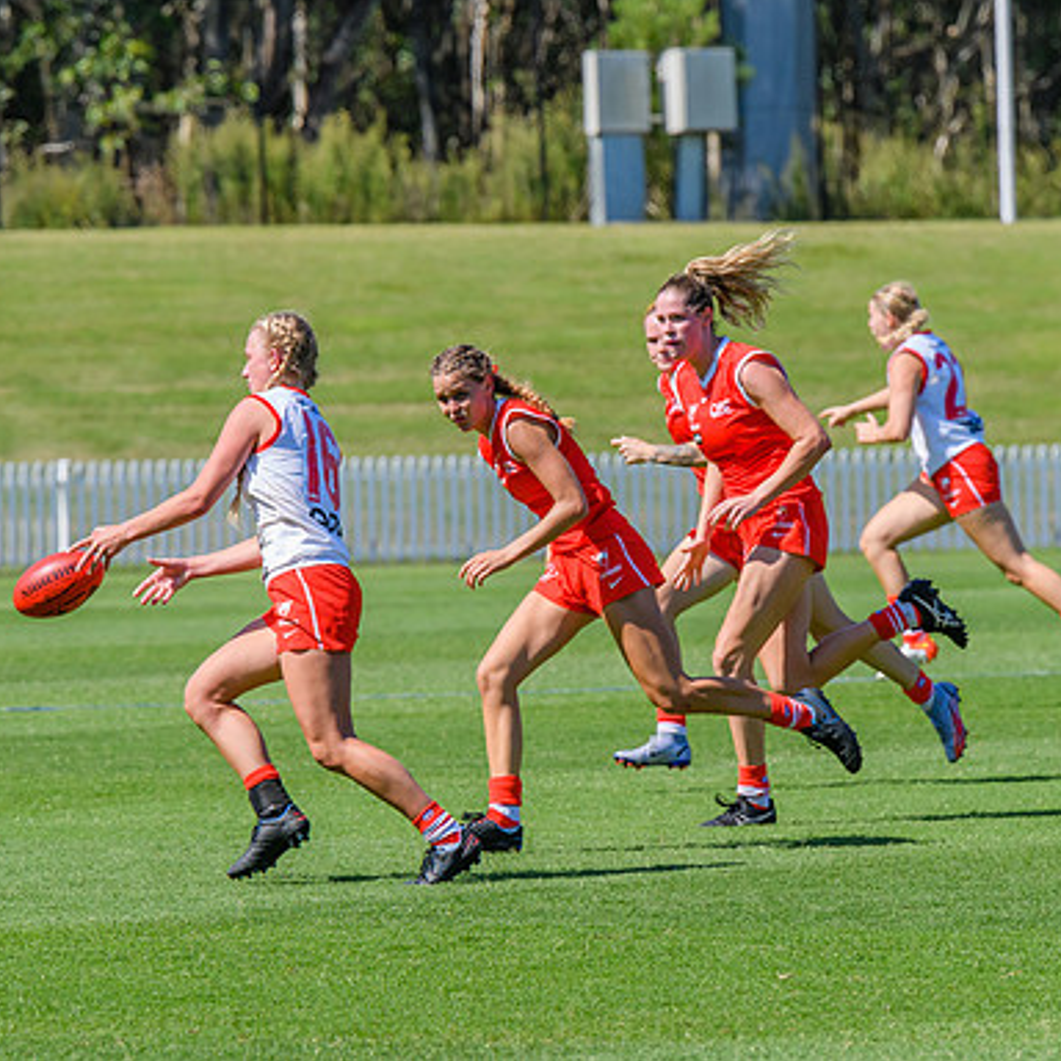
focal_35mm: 444
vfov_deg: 3.9
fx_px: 15397
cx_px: 421
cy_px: 549
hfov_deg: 3.9
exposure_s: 1/2000
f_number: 7.1
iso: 800
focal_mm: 280
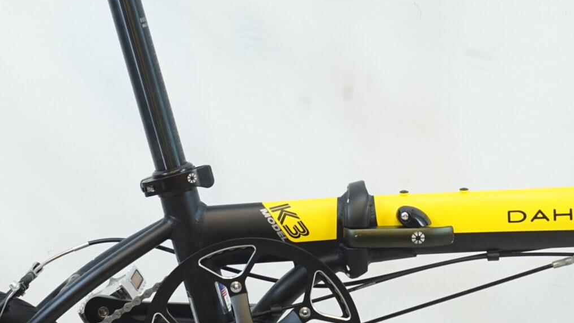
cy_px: 105
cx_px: 362
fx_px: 1512
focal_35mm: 99
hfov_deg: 21.4
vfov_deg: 12.2
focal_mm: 25
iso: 800
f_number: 5.6
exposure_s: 1/50
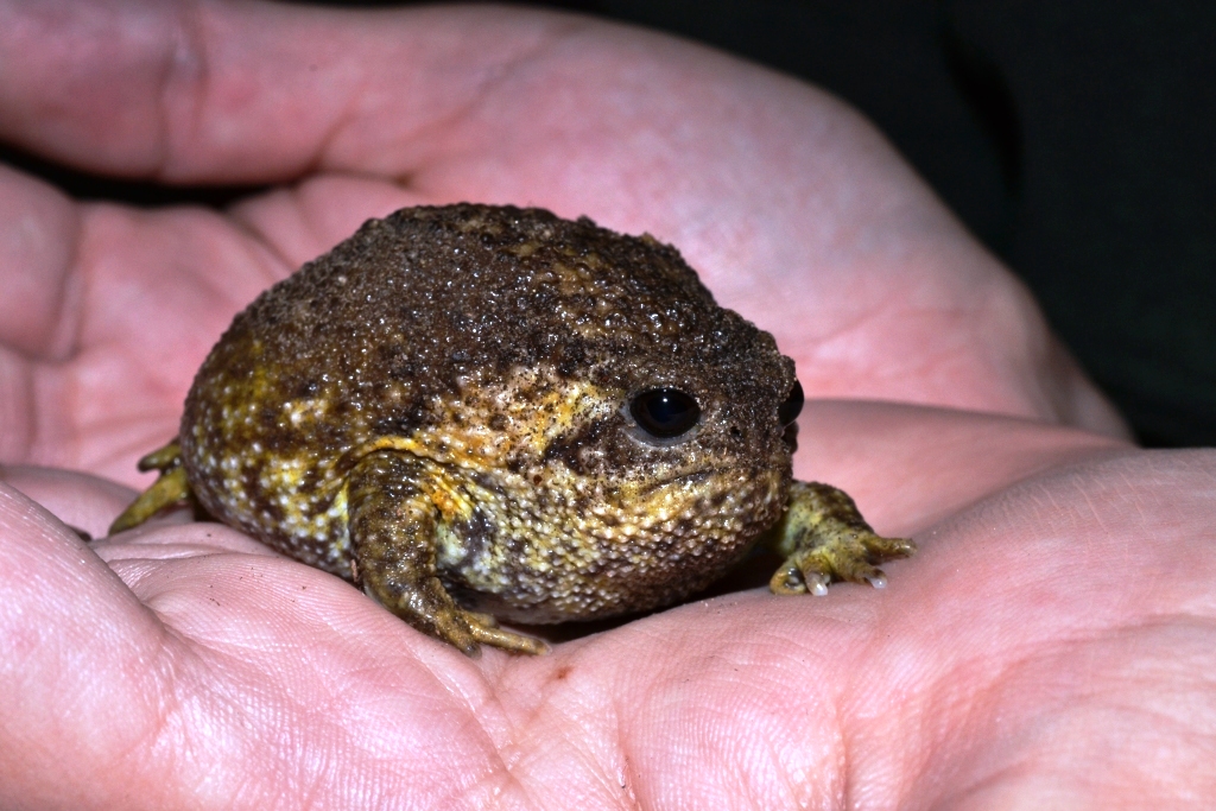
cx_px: 608
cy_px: 406
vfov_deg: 22.6
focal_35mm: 60
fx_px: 2027
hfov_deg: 33.4
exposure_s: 1/200
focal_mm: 40
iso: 200
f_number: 20
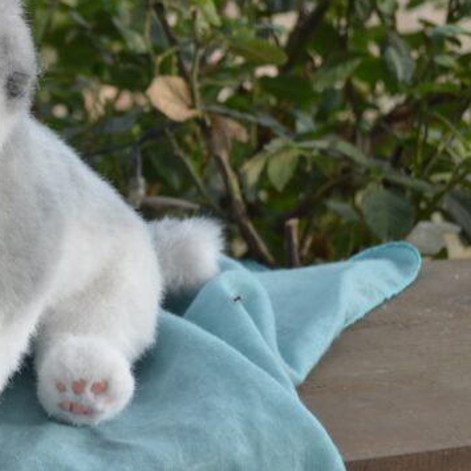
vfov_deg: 13.1
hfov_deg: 12.9
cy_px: 84
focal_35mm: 132
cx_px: -92
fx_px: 2032
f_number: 5.6
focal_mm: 36
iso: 100
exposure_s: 1/100
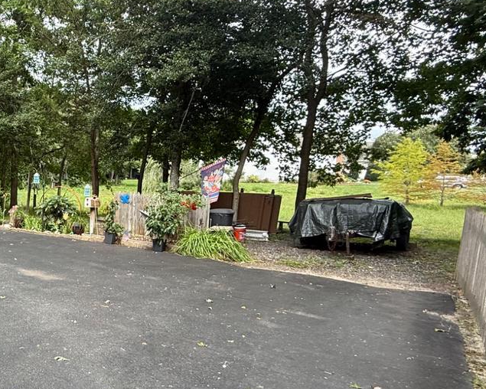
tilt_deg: -7.2
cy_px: 231
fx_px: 446
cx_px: 5
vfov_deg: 46.9
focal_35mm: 31
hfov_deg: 47.8
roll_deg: +0.9
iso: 64
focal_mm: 2.22
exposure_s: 1/281
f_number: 2.2
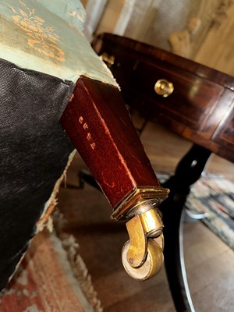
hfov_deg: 56.8
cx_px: 117
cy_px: 156
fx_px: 216
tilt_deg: -19.6
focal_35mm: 24
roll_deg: -26.6
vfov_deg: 71.6
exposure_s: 1/14
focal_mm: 6.86
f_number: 1.78
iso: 100
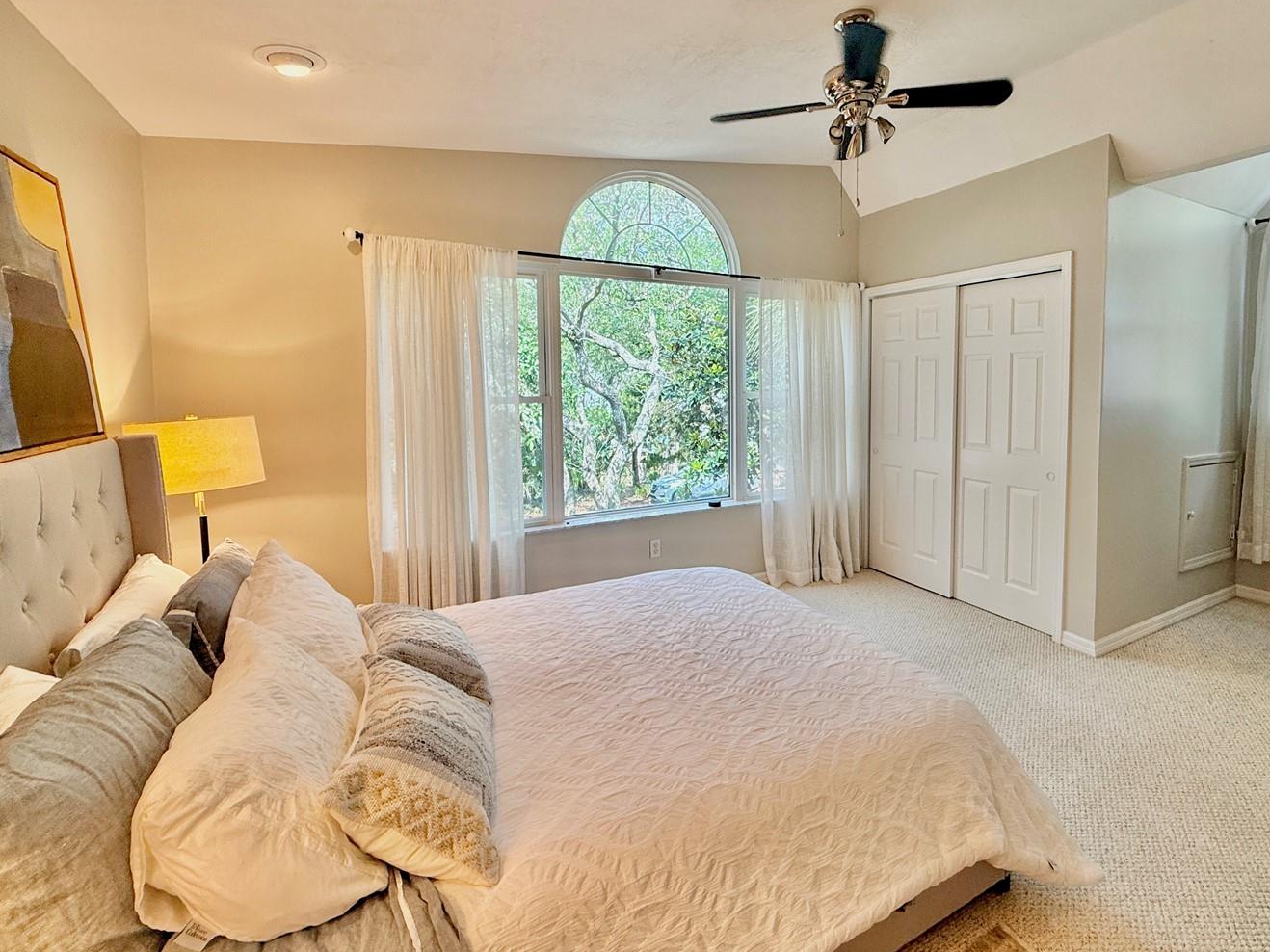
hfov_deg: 90.0
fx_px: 624
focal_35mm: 17
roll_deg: -1.1
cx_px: 755
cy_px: 413
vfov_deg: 74.4
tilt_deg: -3.2
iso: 100
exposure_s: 1/120
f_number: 2.2
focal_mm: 2.22
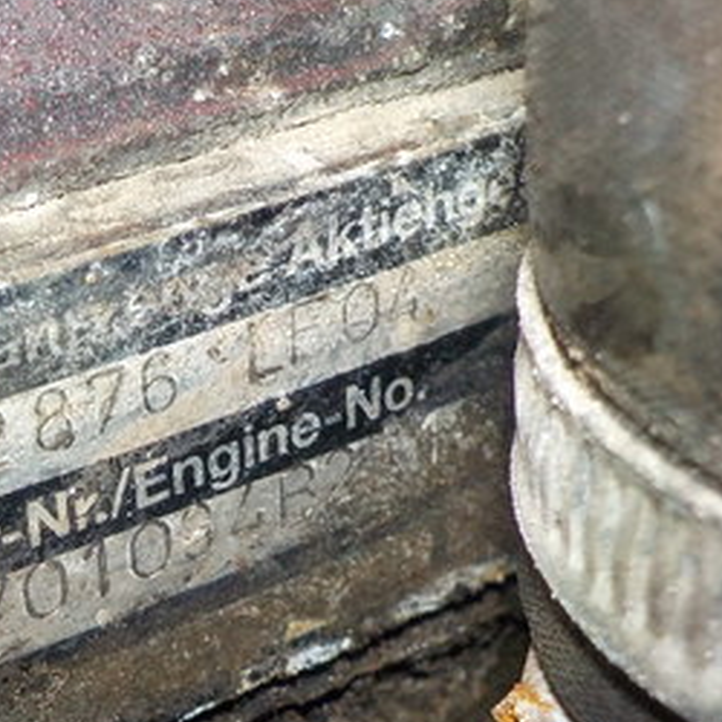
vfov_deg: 25.4
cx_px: 55
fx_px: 1605
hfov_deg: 24.5
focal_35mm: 68
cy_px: 370
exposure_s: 1/30
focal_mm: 4.1
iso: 200
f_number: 3.3
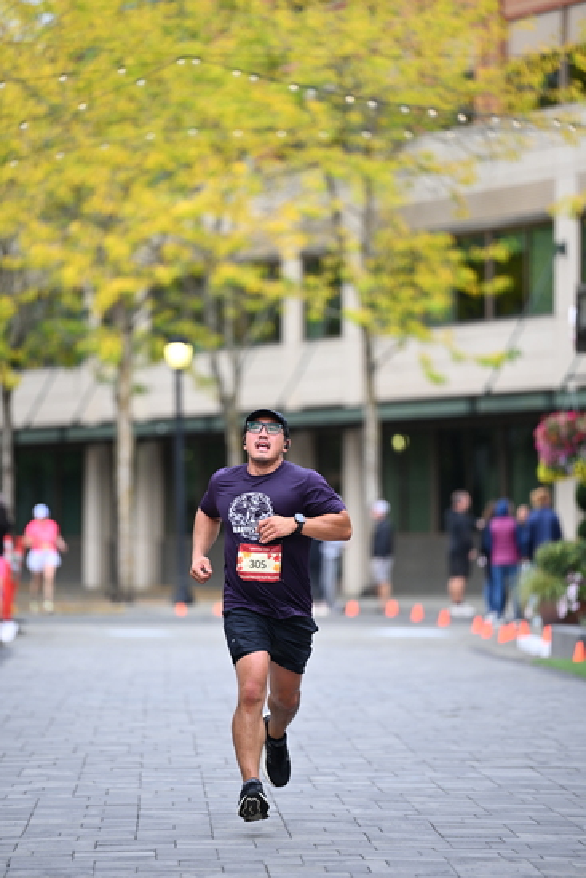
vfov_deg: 11.1
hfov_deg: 7.4
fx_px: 4514
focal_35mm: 185
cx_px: 293
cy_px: 439
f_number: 2.8
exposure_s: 1/1600
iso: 1000
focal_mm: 185
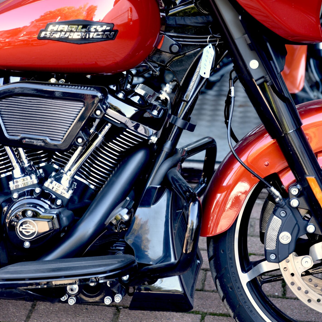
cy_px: 69
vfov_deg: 16.0
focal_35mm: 108
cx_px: 187
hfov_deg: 16.1
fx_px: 1137
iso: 200
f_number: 2.8
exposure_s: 1/60
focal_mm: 70
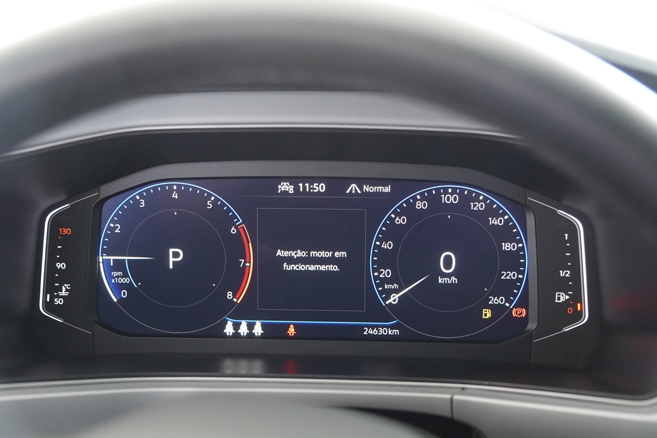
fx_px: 903
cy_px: 219
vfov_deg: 27.3
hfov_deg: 40.0
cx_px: 328
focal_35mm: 50
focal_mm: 33
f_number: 2.8
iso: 2500
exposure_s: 1/160
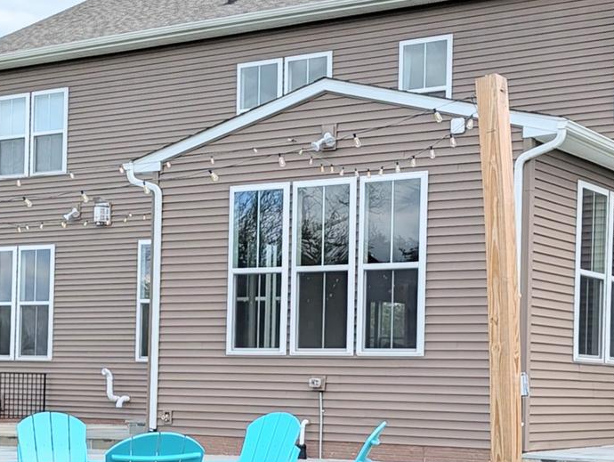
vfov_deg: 20.6
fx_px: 1261
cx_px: 368
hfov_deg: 27.3
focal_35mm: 71
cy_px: 356
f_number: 1.68
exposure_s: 1/1577
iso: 22
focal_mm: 6.9
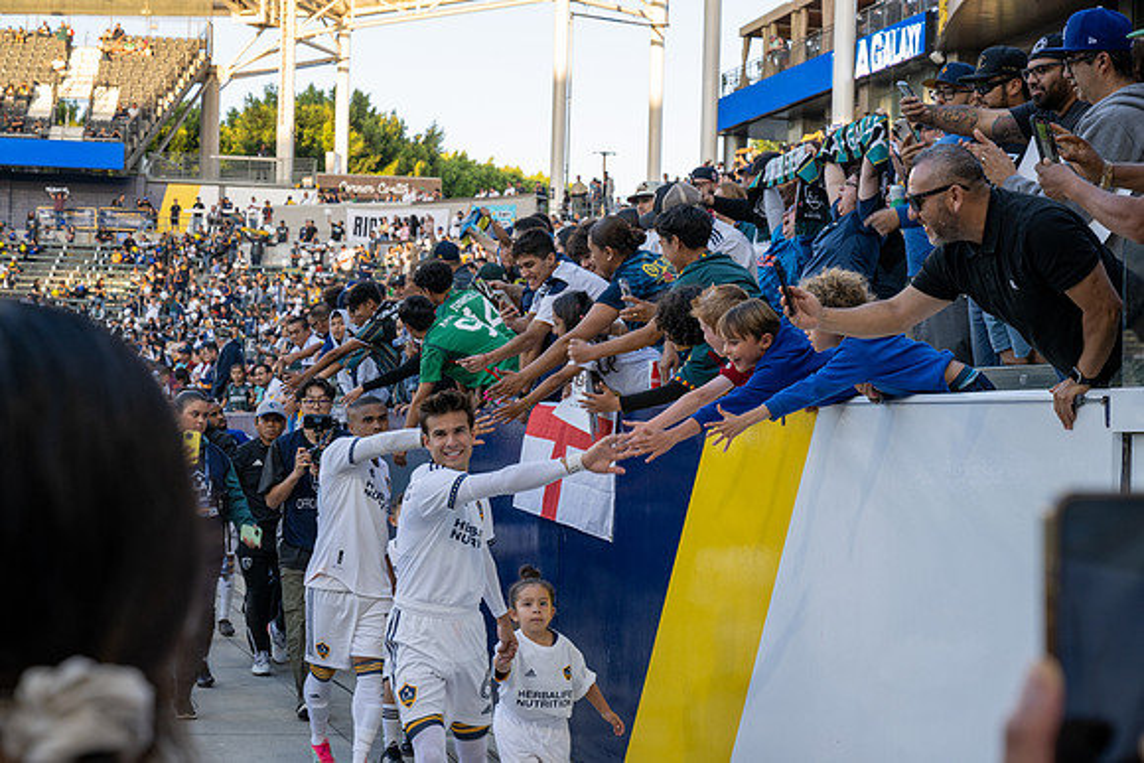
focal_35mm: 70
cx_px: 572
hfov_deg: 28.8
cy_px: 382
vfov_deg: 19.5
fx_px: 2225
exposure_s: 1/80
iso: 200
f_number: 8
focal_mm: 70
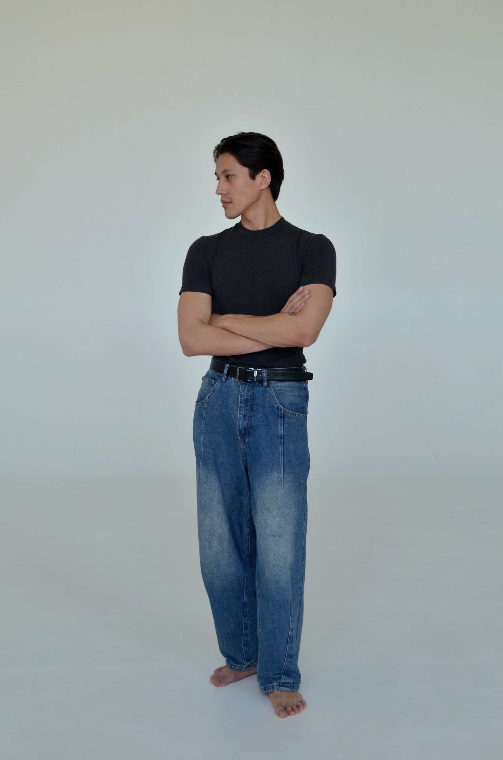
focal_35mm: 51
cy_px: 380
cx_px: 252
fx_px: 1074
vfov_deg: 39.0
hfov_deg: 26.4
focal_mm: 34
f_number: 8
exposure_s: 1/20
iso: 100
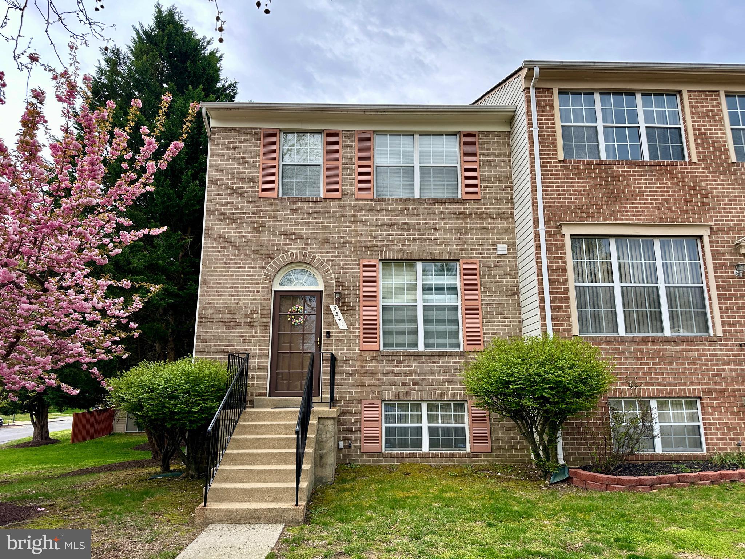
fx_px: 517
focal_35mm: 24
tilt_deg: +14.8
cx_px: 372
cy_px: 280
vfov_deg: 56.8
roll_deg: -0.4
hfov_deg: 71.6
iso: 80
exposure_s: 1/663
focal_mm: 6.86
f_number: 1.78
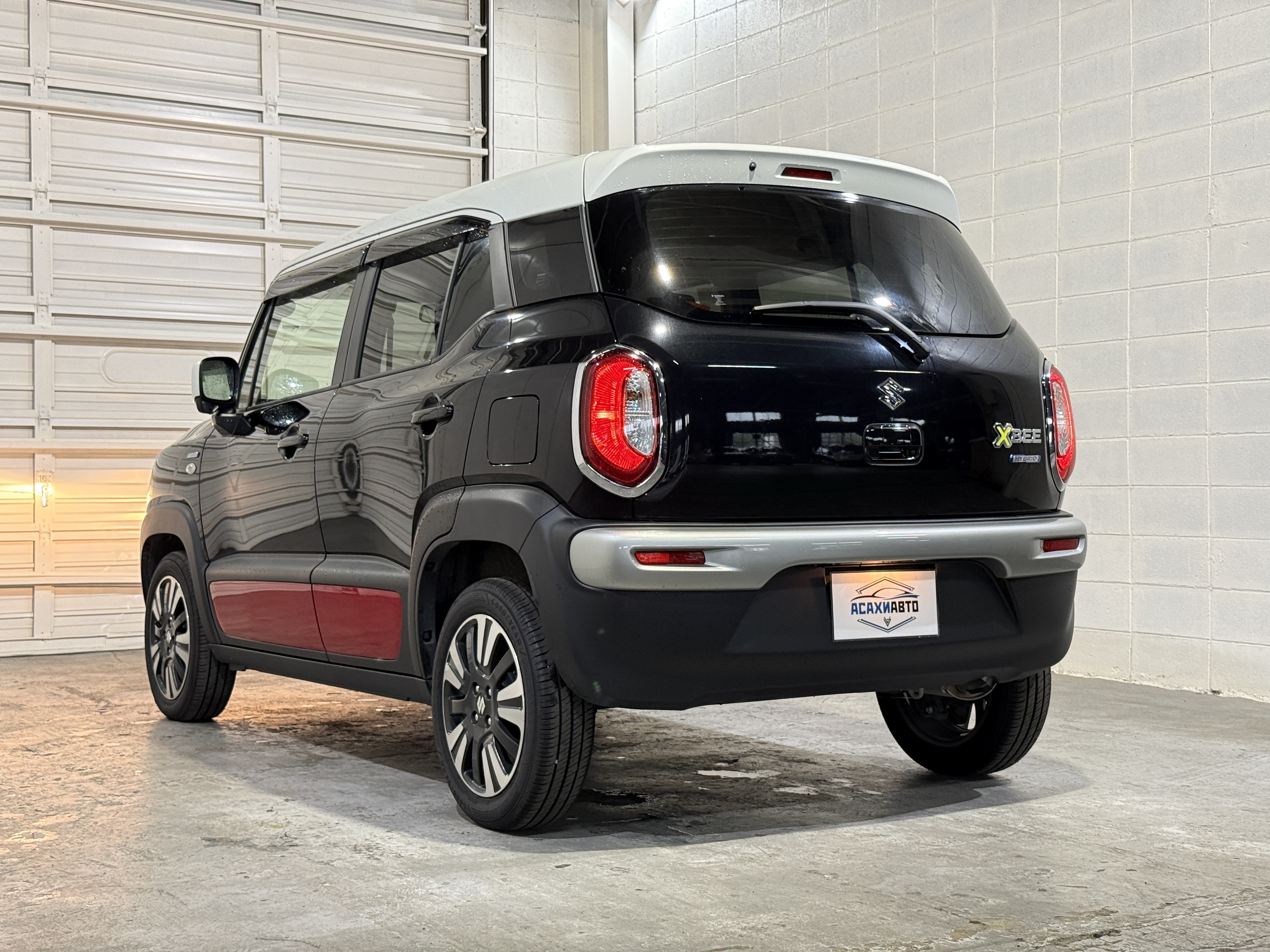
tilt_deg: +0.3
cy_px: 476
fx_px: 1761
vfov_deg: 30.3
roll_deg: +0.1
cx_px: 635
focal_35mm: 48
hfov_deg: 39.7
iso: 250
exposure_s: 1/40
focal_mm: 6.76
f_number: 1.78
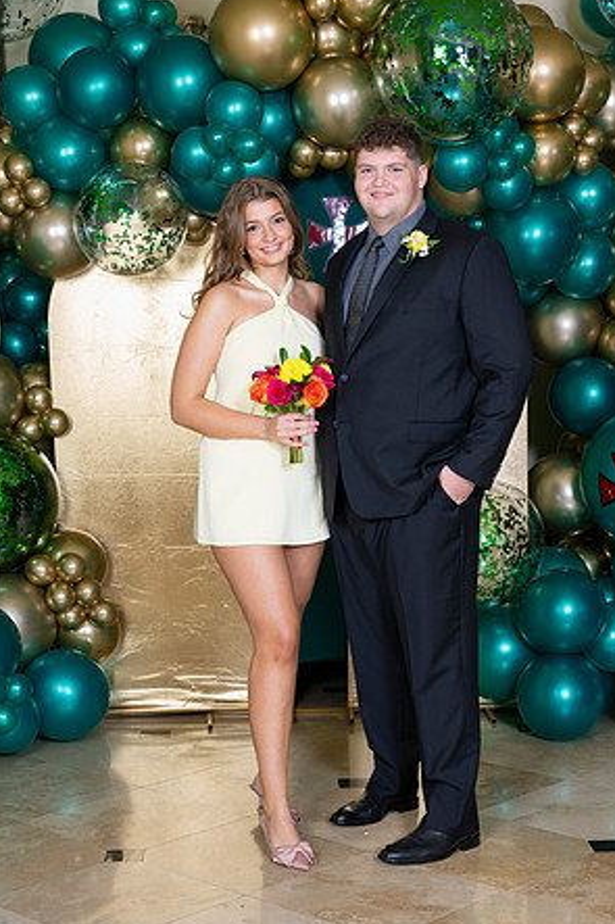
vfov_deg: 32.4
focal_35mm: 62
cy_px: 461
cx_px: 309
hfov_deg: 21.9
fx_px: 1590
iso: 320
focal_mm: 61
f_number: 7.1
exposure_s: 1/125
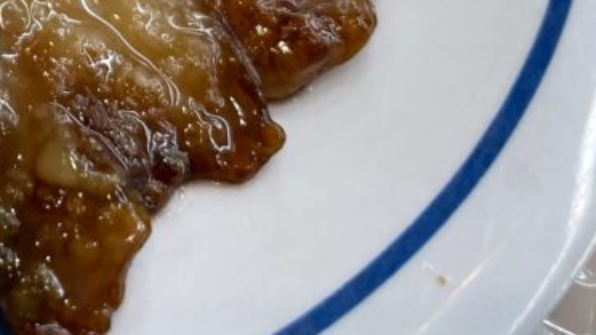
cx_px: -135
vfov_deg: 14.2
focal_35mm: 78
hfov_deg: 24.4
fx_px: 1232
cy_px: -213
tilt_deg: -52.0
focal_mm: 4.2
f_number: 1.6
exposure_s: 1/100
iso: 32
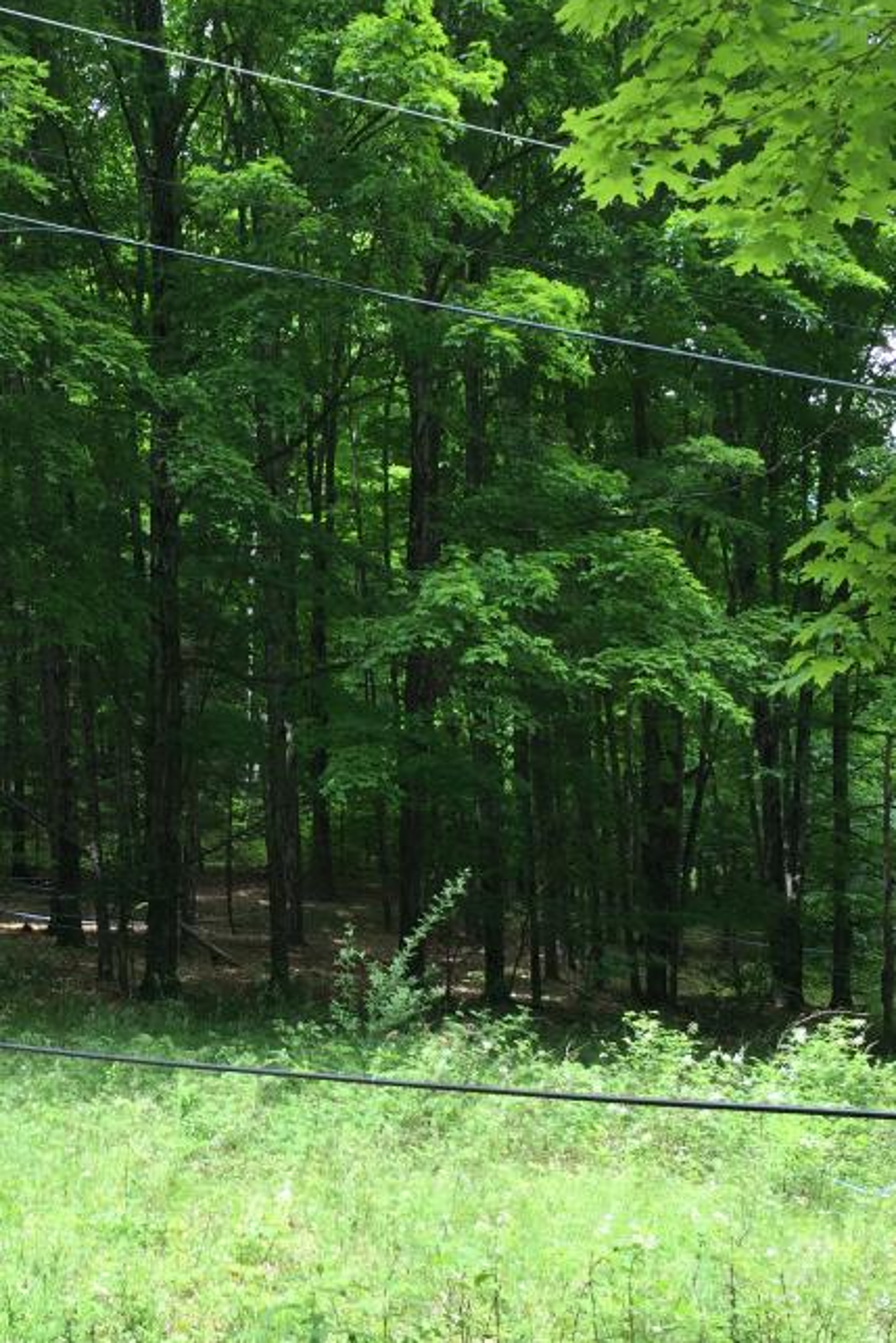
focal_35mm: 48
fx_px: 1791
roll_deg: +0.2
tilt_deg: +9.7
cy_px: 746
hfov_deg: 27.5
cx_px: 165
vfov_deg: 41.0
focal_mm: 4.15
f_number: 2.2
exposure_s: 1/230
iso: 32
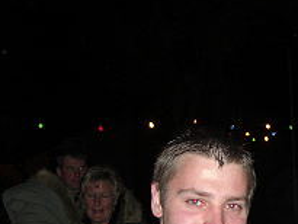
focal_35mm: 92
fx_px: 792
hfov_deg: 20.7
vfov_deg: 15.9
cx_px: 289
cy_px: 202
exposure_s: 1/60
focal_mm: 7.9
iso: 200
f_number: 2.8
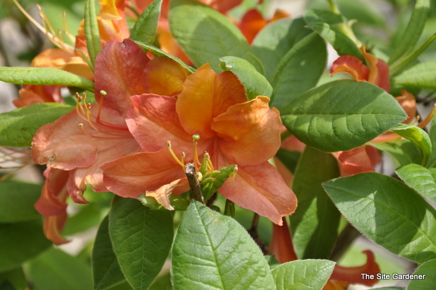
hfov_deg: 14.0
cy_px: 145
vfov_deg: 9.3
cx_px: 218
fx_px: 1779
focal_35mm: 147
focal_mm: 98
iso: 200
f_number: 8
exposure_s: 1/250
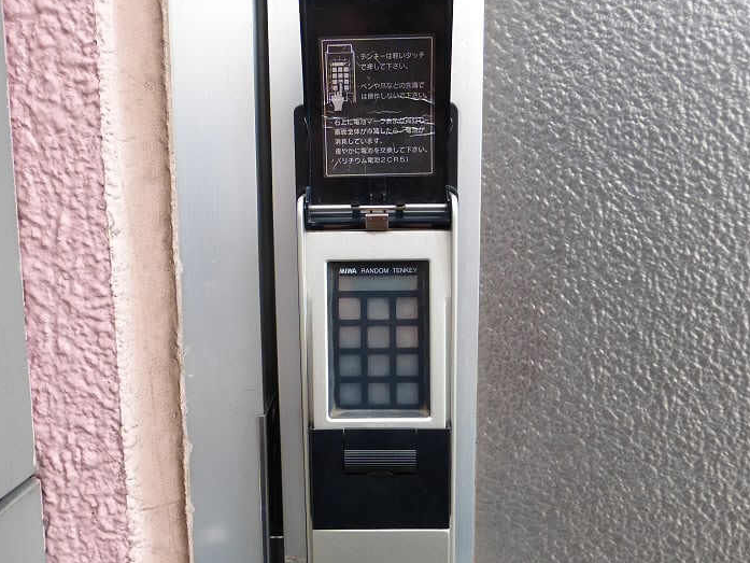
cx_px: 370
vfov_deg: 53.1
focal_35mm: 26
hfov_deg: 67.3
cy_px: 279
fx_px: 563
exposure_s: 1/60
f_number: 3.3
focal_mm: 4.3
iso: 100
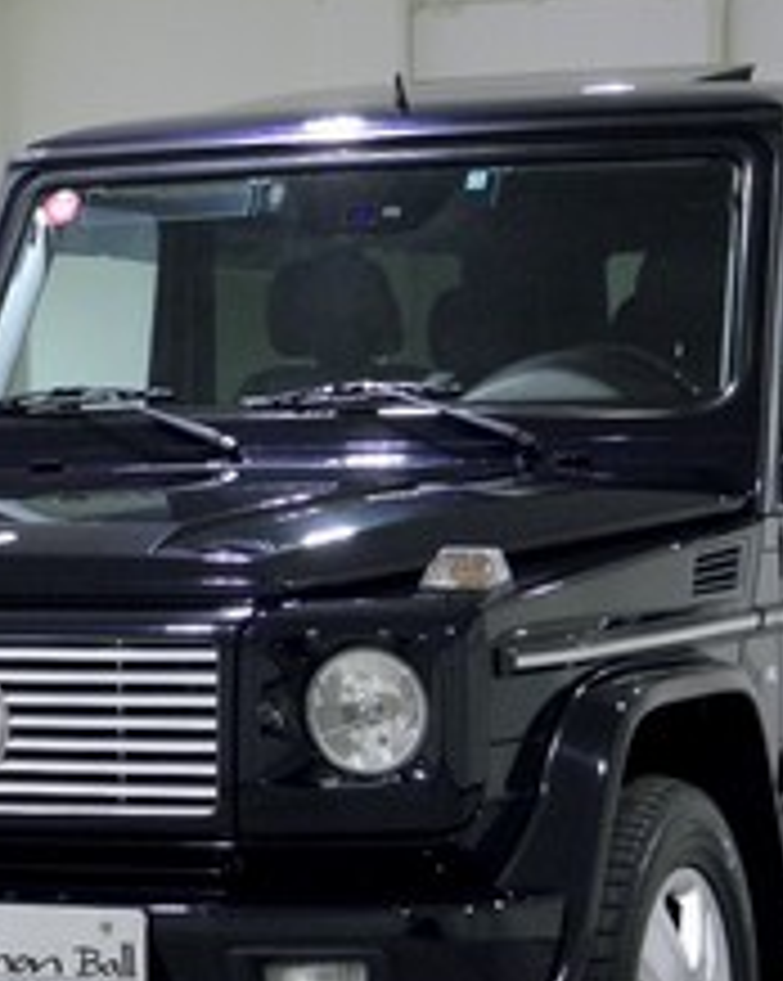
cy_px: 659
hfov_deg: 12.0
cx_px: 320
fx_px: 3713
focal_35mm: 128
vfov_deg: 15.0
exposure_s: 1/8
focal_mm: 12.2
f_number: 4.3
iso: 250
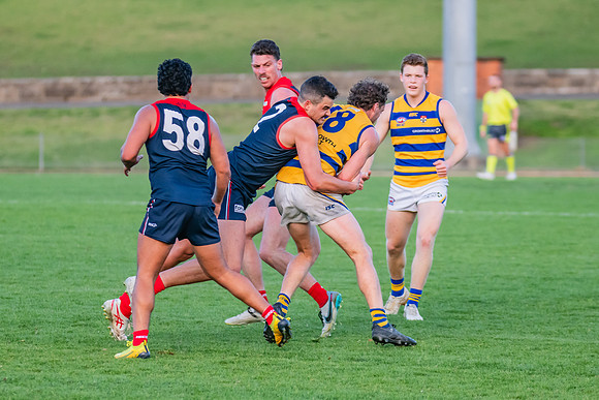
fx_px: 5614
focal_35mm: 337
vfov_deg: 4.1
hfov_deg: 6.1
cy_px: 180
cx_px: 252
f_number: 4
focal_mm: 210
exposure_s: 1/1250
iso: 1600
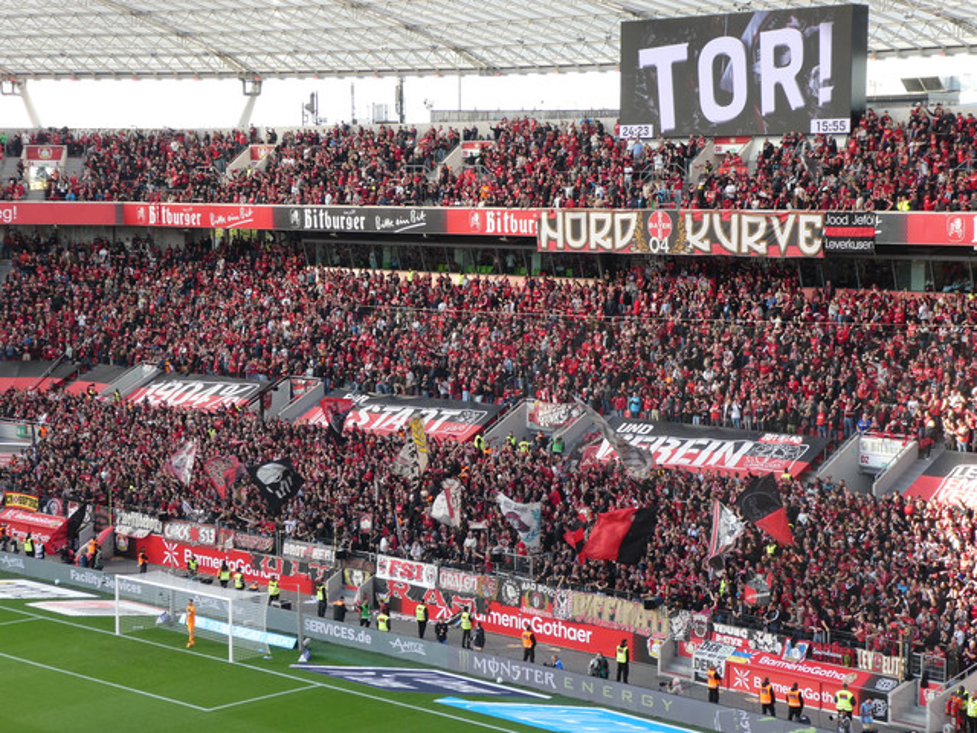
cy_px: 366
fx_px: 1976
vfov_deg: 21.0
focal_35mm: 70
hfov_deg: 27.8
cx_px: 488
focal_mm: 12.5
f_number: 4.5
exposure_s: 1/80
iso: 80
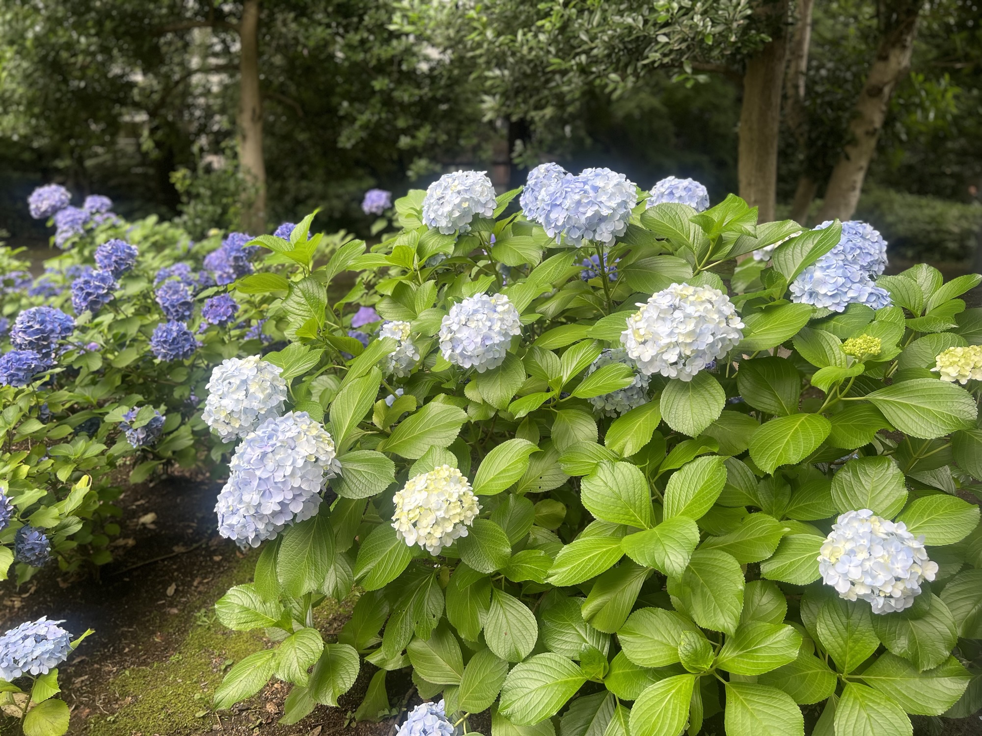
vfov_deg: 53.1
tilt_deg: -13.1
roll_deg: +0.0
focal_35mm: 26
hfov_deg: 67.3
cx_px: 491
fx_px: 738
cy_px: 368
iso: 40
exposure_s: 1/121
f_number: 1.5
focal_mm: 5.7
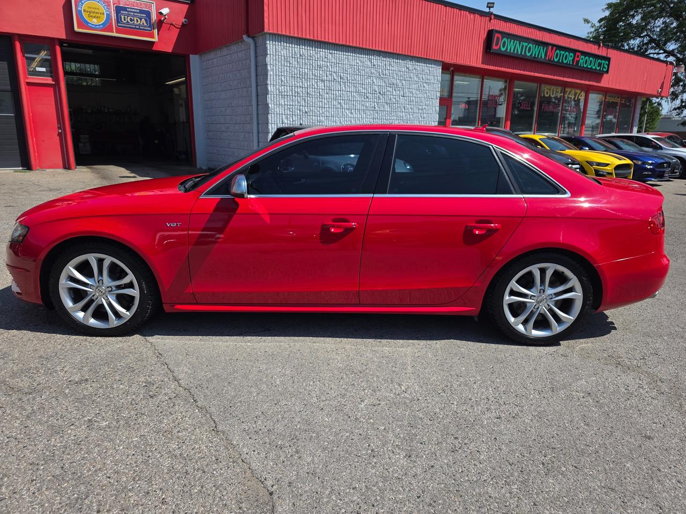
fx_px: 456
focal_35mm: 23
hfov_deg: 73.9
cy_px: 257
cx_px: 343
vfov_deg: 58.9
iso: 80
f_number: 1.7
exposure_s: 1/6574
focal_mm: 6.3
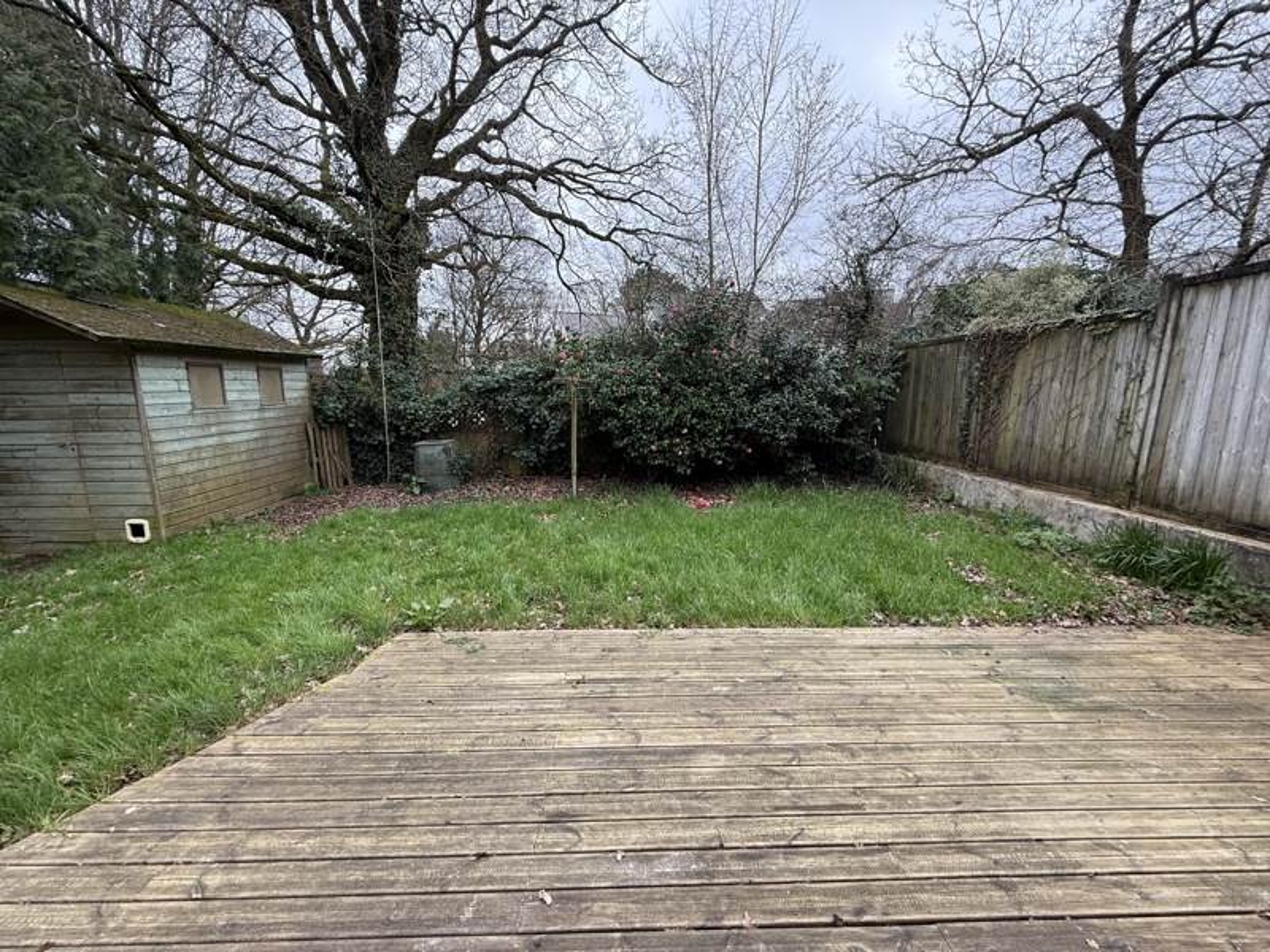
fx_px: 514
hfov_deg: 102.1
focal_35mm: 14
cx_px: 635
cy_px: 476
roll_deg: +0.1
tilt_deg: -8.9
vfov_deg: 85.7
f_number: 2.2
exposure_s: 1/234
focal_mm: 2.22
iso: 64
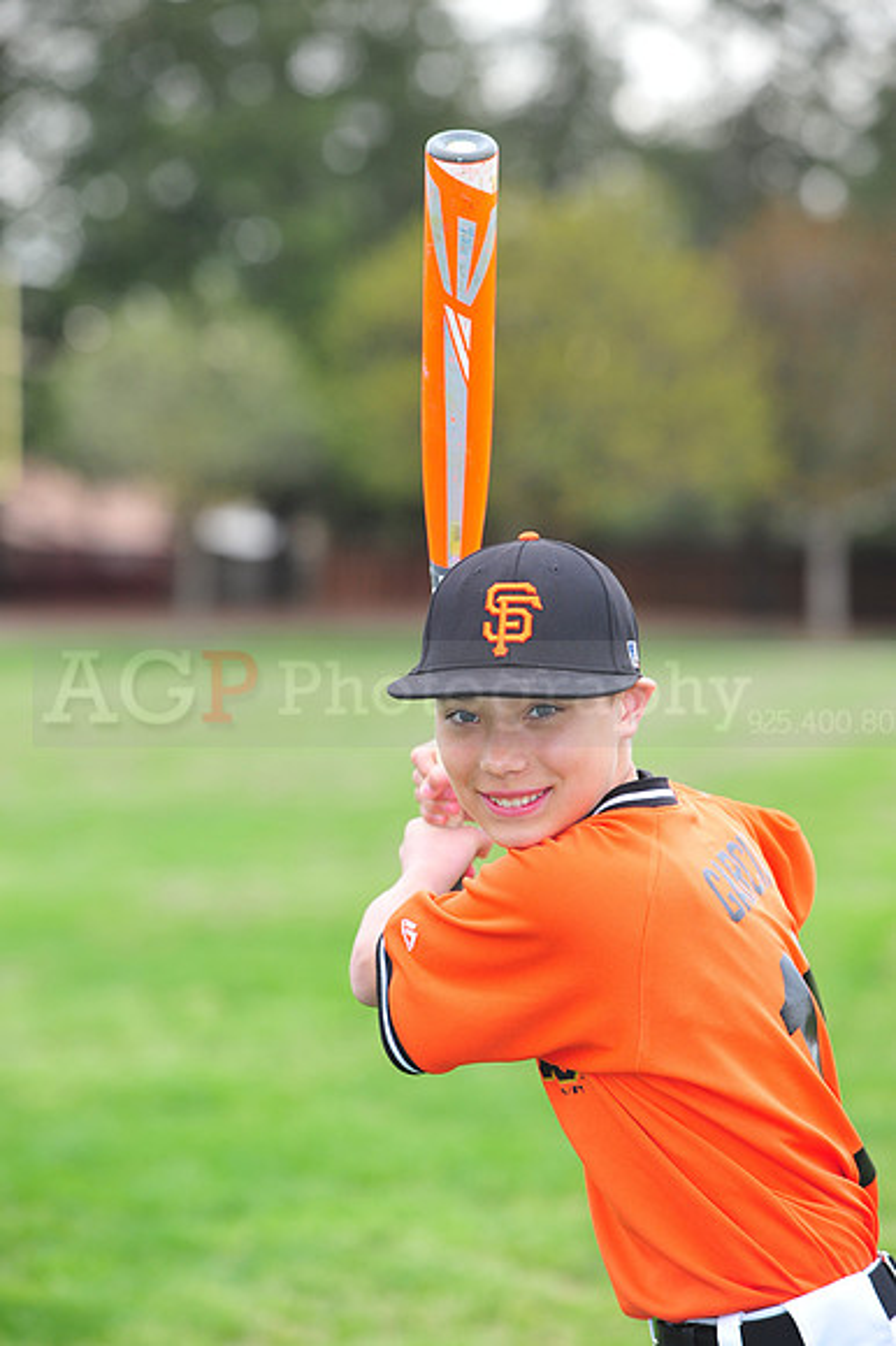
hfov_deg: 8.8
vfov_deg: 13.3
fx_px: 5793
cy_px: 673
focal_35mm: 155
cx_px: 448
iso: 400
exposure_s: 1/320
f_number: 5
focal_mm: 155
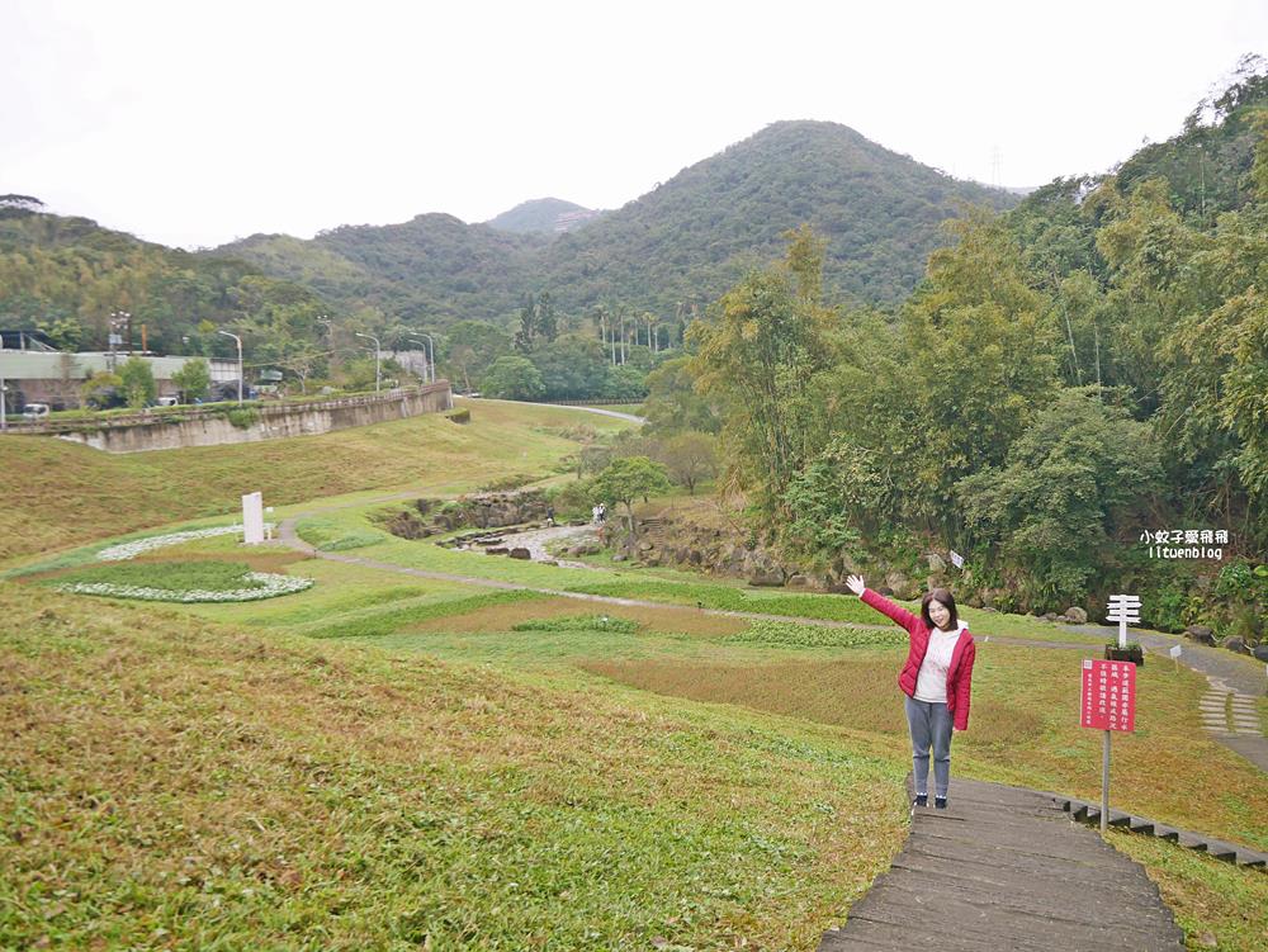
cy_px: 476
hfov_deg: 63.4
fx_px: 1026
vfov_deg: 49.8
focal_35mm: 28
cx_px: 634
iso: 200
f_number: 3.5
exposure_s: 1/125
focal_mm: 14
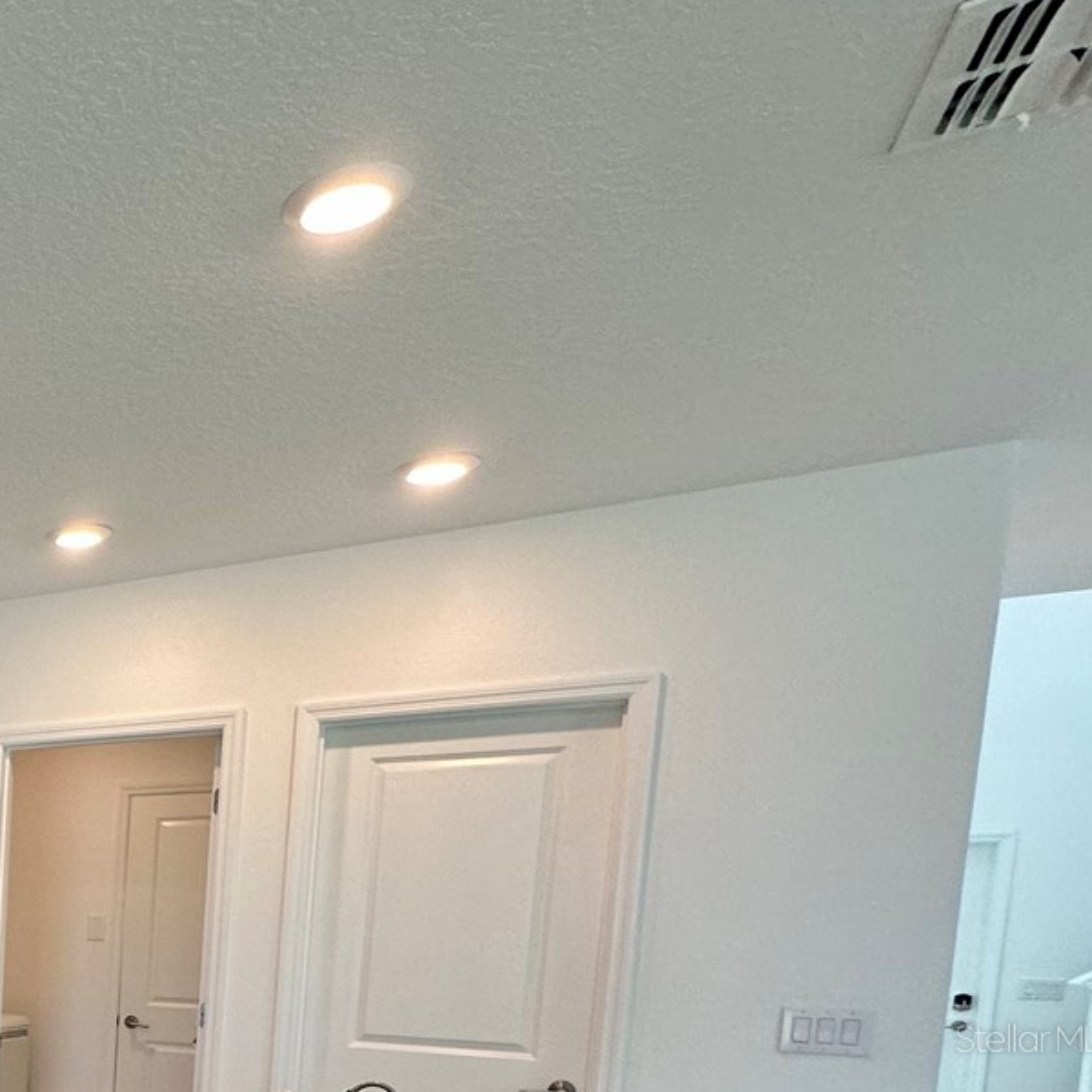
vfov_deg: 44.0
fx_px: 1178
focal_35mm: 33
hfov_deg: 34.7
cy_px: 1037
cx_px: -329
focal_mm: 2.22
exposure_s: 1/120
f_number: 2.2
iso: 125
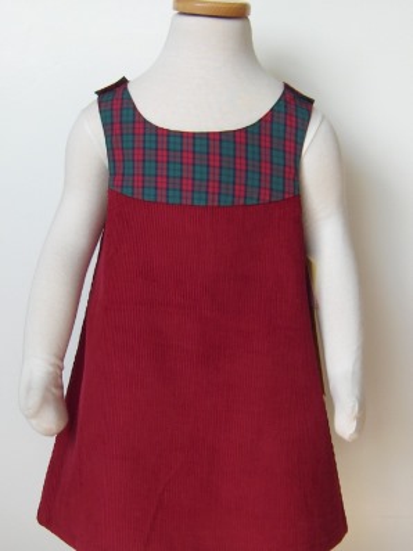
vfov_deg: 47.9
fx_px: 621
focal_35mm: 39
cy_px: 276
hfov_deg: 36.8
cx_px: 206
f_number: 2.8
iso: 100
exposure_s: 1/182
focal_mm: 8
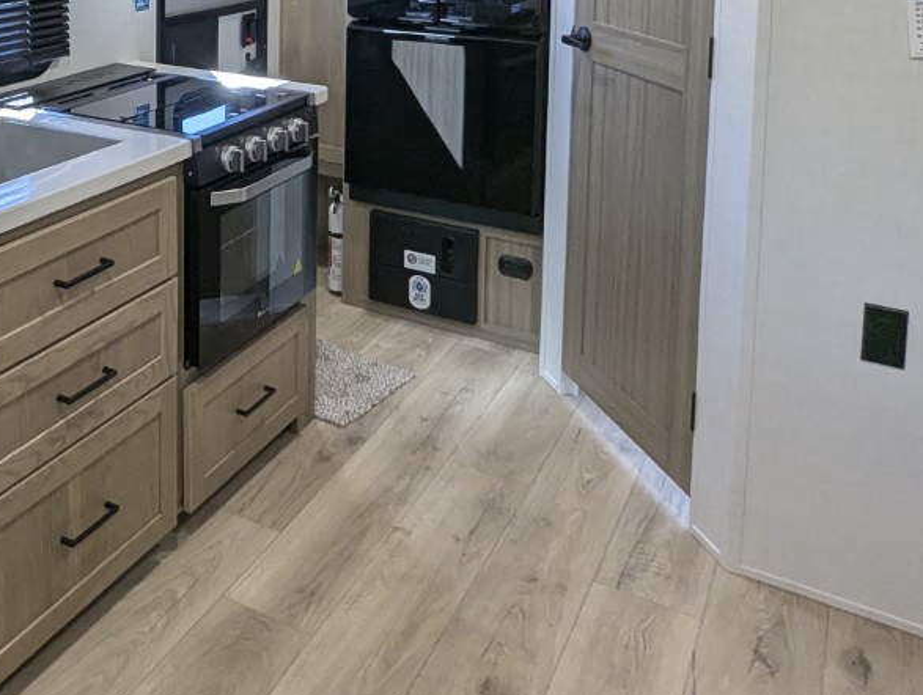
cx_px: 193
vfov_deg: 33.9
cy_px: -30
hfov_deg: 46.5
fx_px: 1015
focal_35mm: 38
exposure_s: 1/143
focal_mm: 2.35
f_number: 2.2
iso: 210
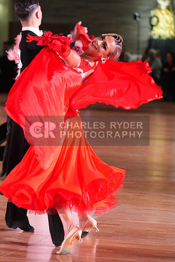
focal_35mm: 192
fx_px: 1399
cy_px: 131
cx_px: 88
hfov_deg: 7.2
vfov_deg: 10.7
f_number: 5
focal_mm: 192
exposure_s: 1/200
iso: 4000
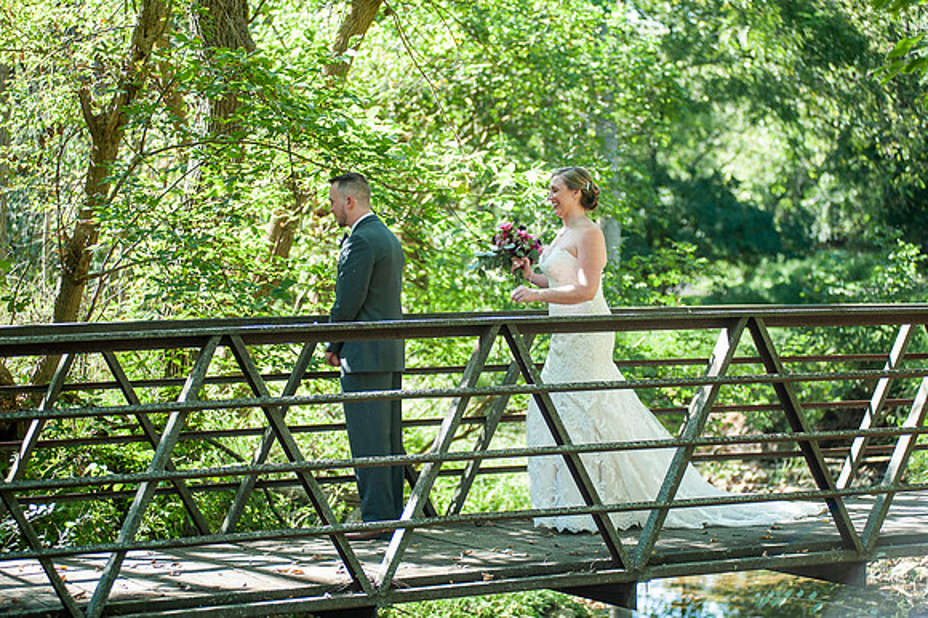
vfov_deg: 17.0
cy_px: 309
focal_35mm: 80
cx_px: 464
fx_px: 2061
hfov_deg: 25.4
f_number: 2.8
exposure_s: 1/250
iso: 160
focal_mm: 80
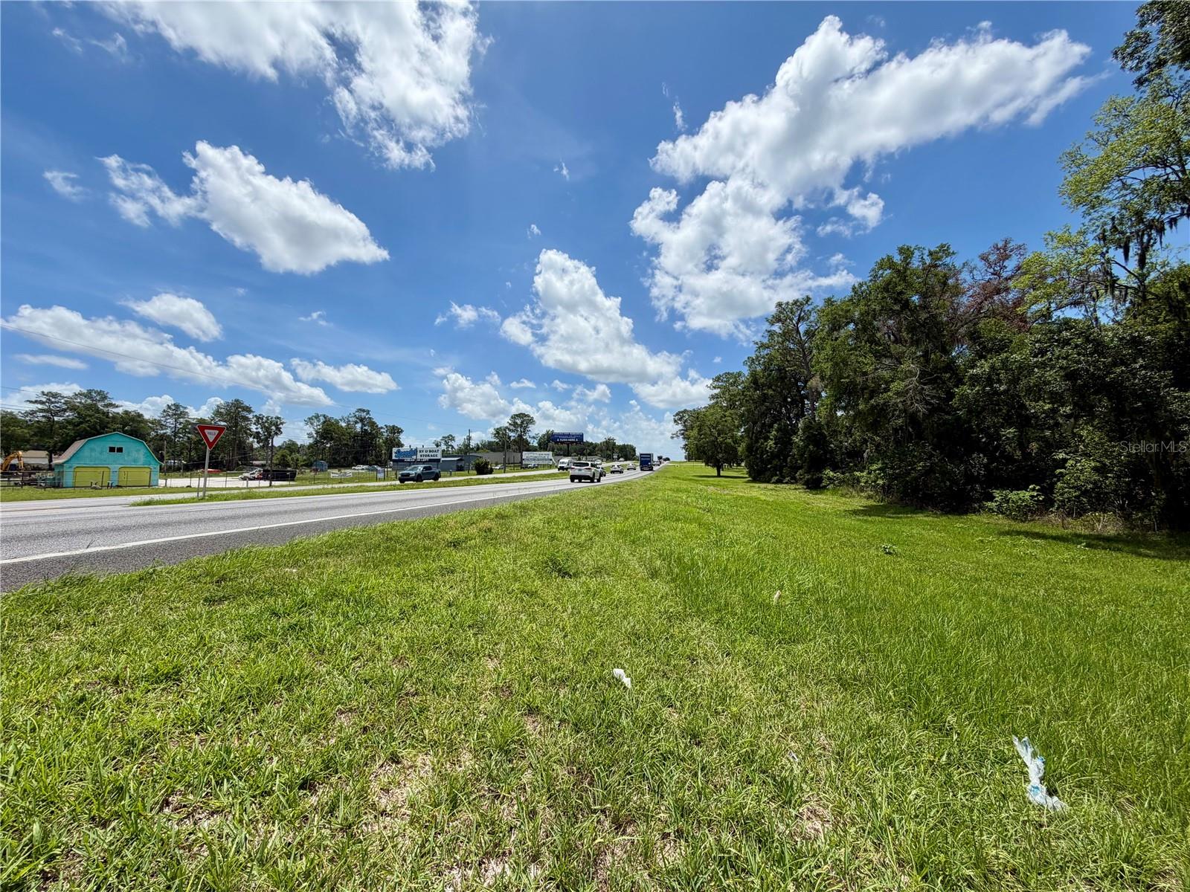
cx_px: 595
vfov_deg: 85.7
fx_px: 481
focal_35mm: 14
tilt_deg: +4.5
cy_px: 446
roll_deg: +0.6
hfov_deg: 102.1
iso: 20
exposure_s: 1/1285
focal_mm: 2.22
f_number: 2.2
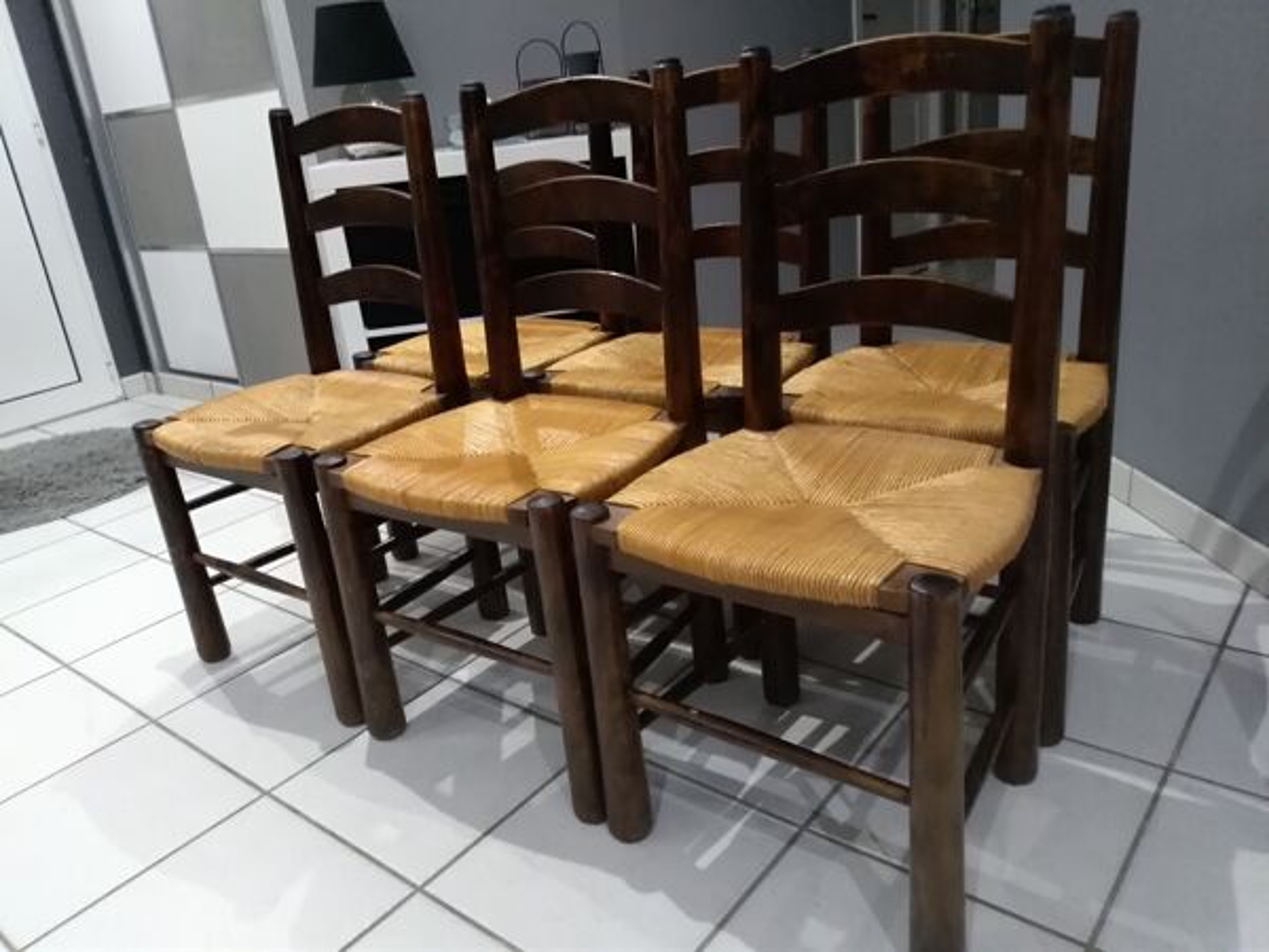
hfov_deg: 67.3
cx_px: 634
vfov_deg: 53.1
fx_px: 953
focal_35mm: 26
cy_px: 476
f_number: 2
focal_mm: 3.54
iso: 849
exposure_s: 1/20
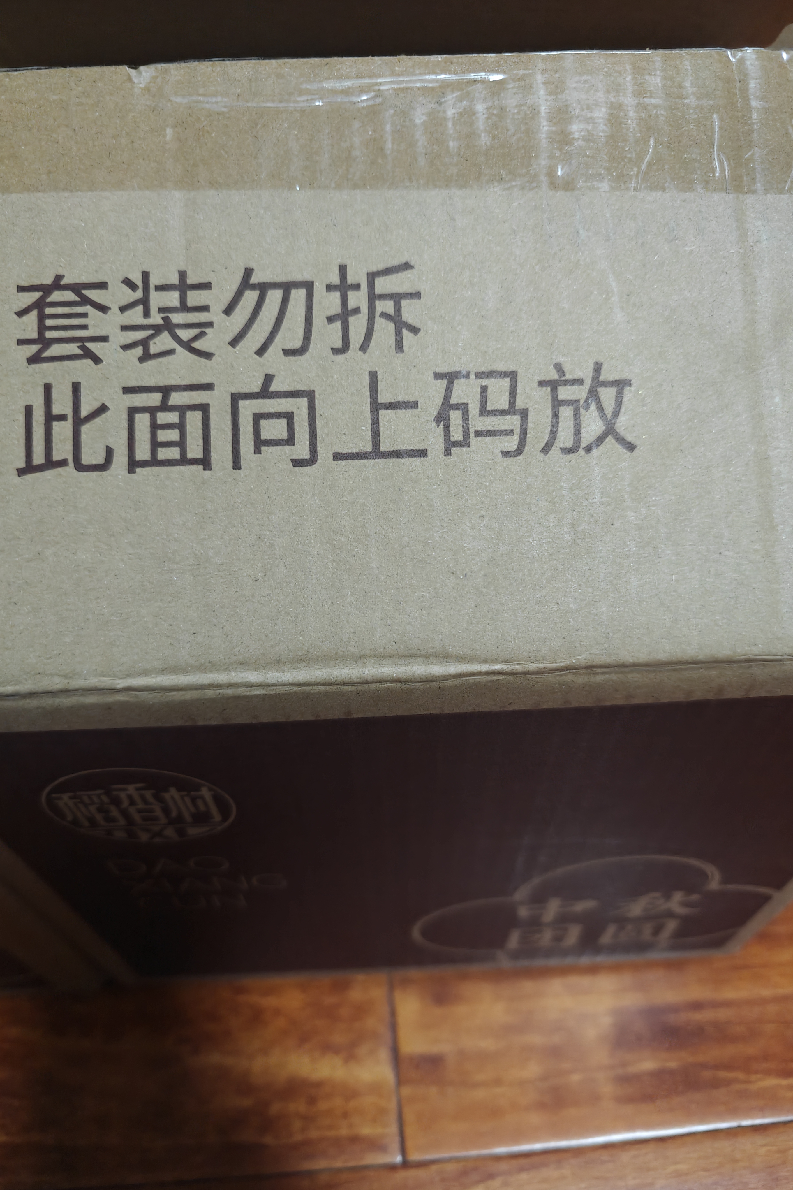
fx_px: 793
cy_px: 594
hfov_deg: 53.1
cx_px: 399
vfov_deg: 73.7
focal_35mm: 24
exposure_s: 1/50
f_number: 1.6
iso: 2000
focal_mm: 6.06
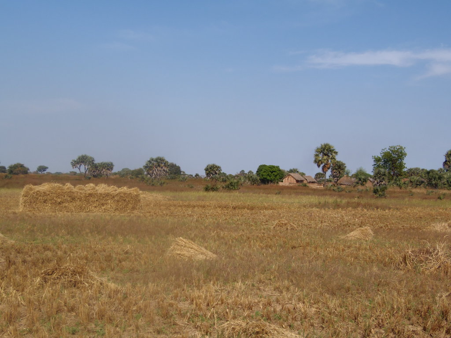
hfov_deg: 38.9
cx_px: 226
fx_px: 638
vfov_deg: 29.7
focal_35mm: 49
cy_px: 169
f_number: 3.8
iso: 64
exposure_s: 1/800
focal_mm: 9.1
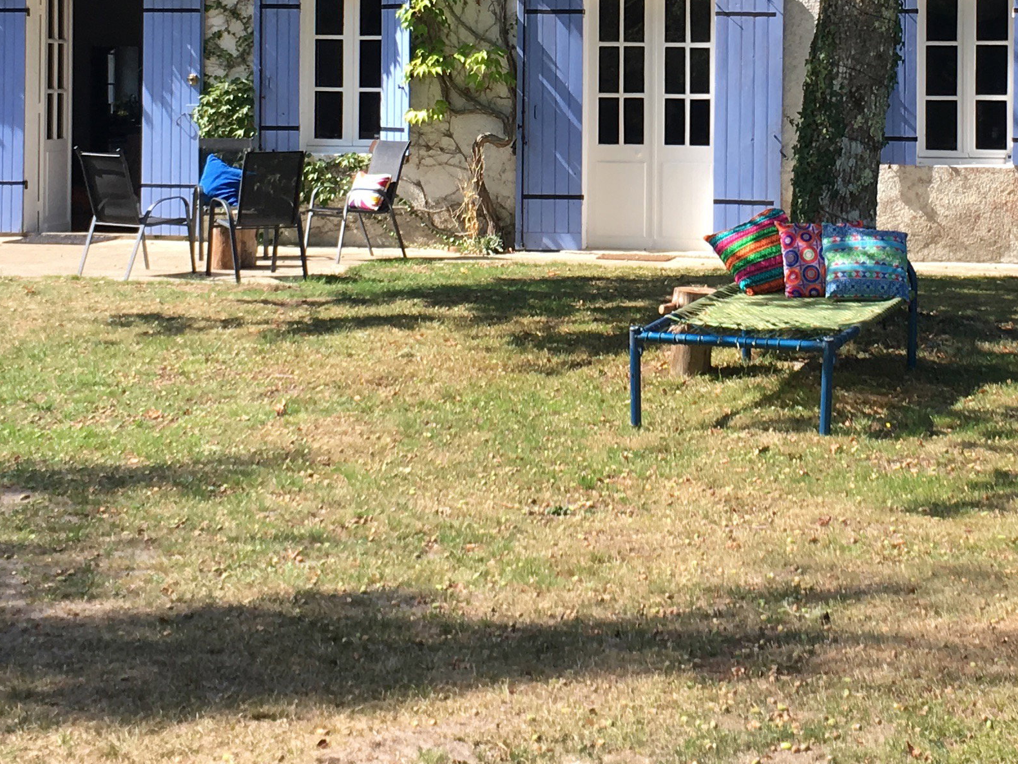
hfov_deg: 26.1
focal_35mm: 74
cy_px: 50
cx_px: 704
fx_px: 2176
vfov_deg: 19.5
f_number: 2.2
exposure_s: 1/503
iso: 25
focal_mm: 4.15
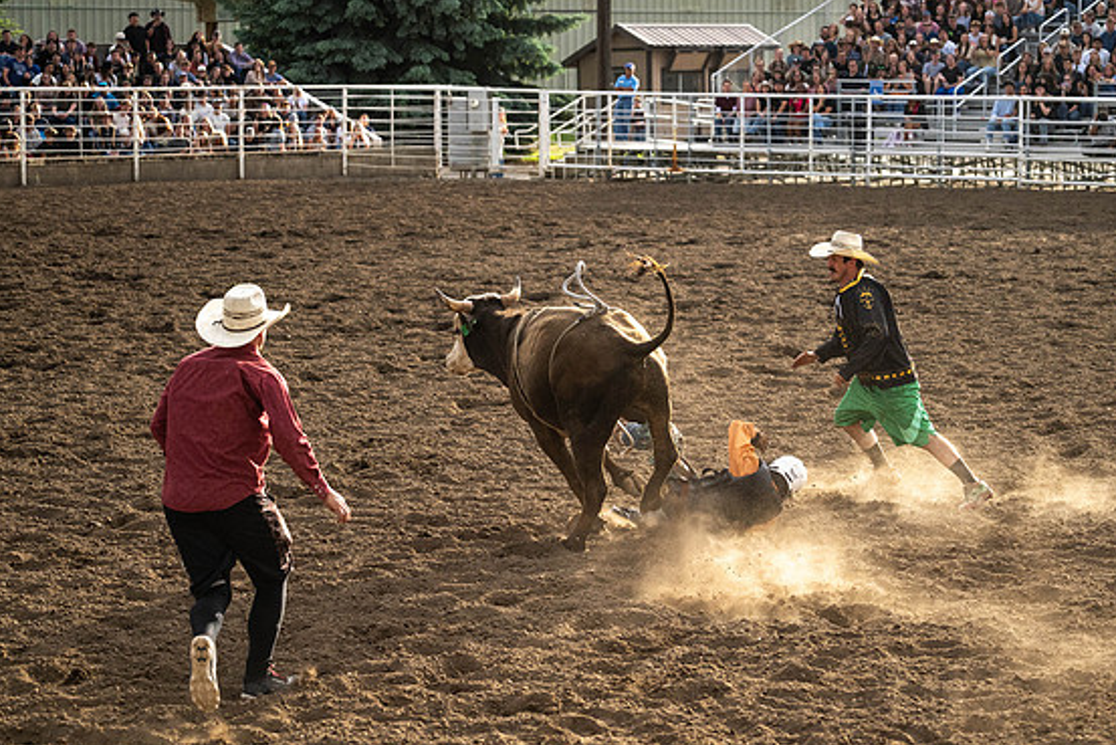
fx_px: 2884
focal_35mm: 93
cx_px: 656
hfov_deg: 21.9
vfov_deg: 14.7
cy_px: 384
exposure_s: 1/10000
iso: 1000
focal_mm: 70
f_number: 2.8
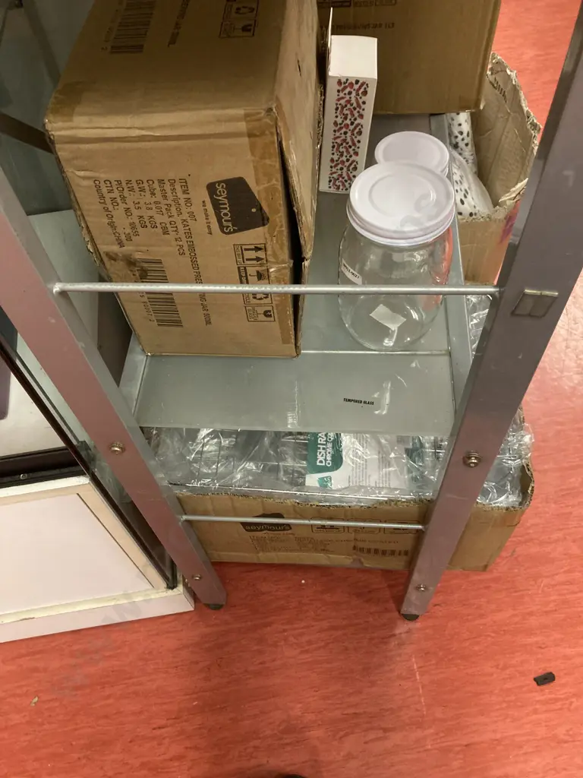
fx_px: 629
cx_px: 292
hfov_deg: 49.7
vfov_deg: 63.4
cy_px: 389
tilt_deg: -56.3
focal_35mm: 28
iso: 250
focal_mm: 3.99
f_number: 1.8
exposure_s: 1/33
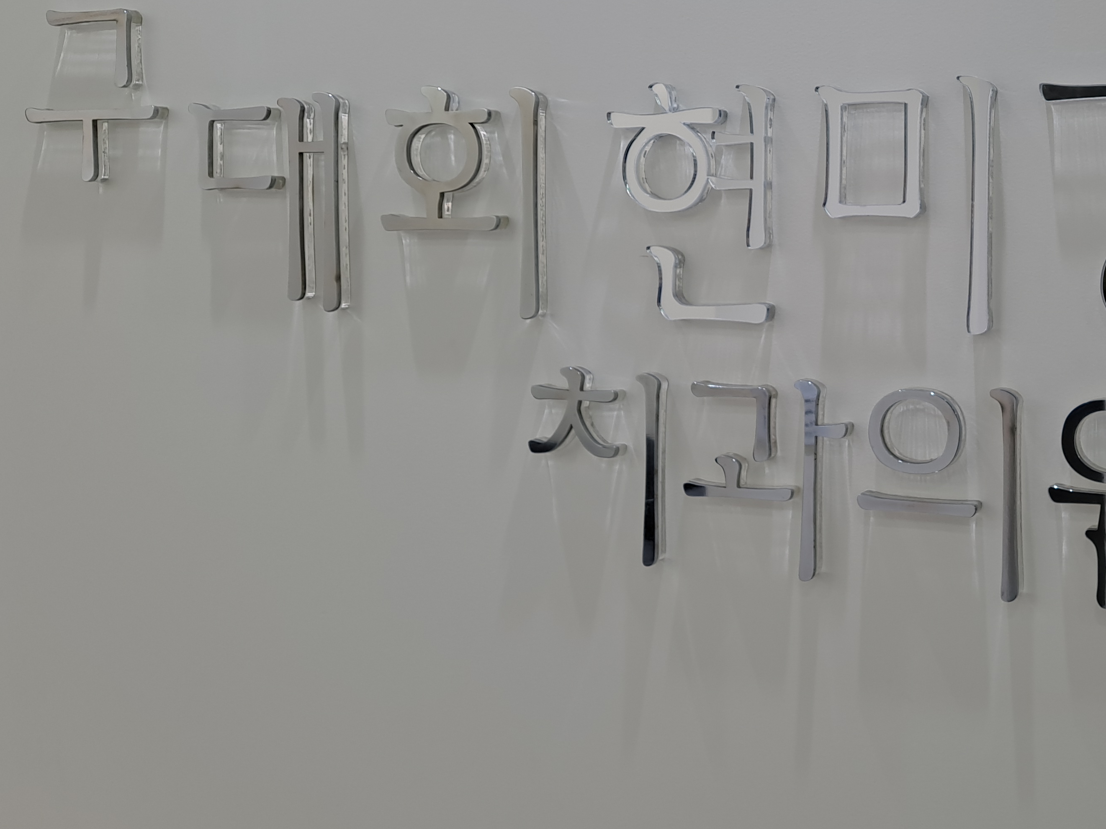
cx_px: 869
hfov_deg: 42.9
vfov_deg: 34.1
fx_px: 1342
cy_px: 287
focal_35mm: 42
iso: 32
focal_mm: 5.23
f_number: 1.8
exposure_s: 1/60
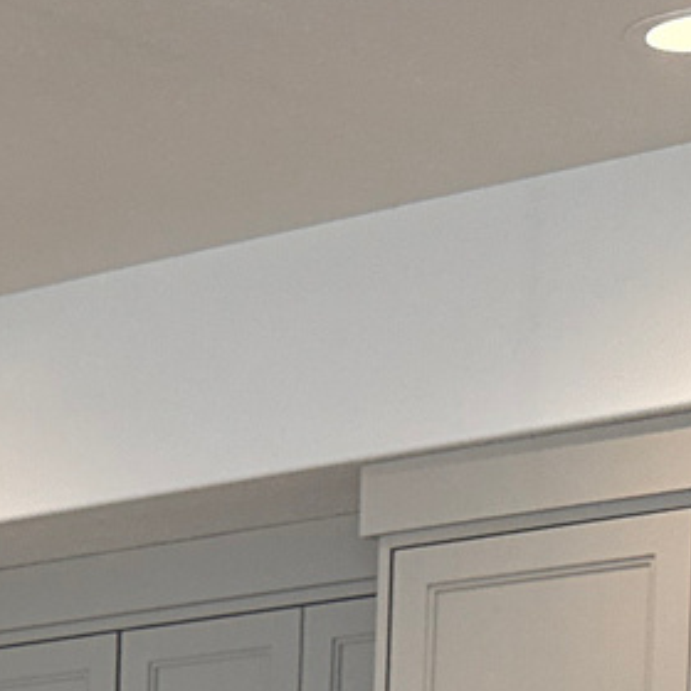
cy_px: 1463
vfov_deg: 10.2
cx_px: -560
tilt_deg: -5.2
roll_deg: +0.3
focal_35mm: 155
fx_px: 3501
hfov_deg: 10.6
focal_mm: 6.76
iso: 160
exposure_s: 1/173
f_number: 1.78
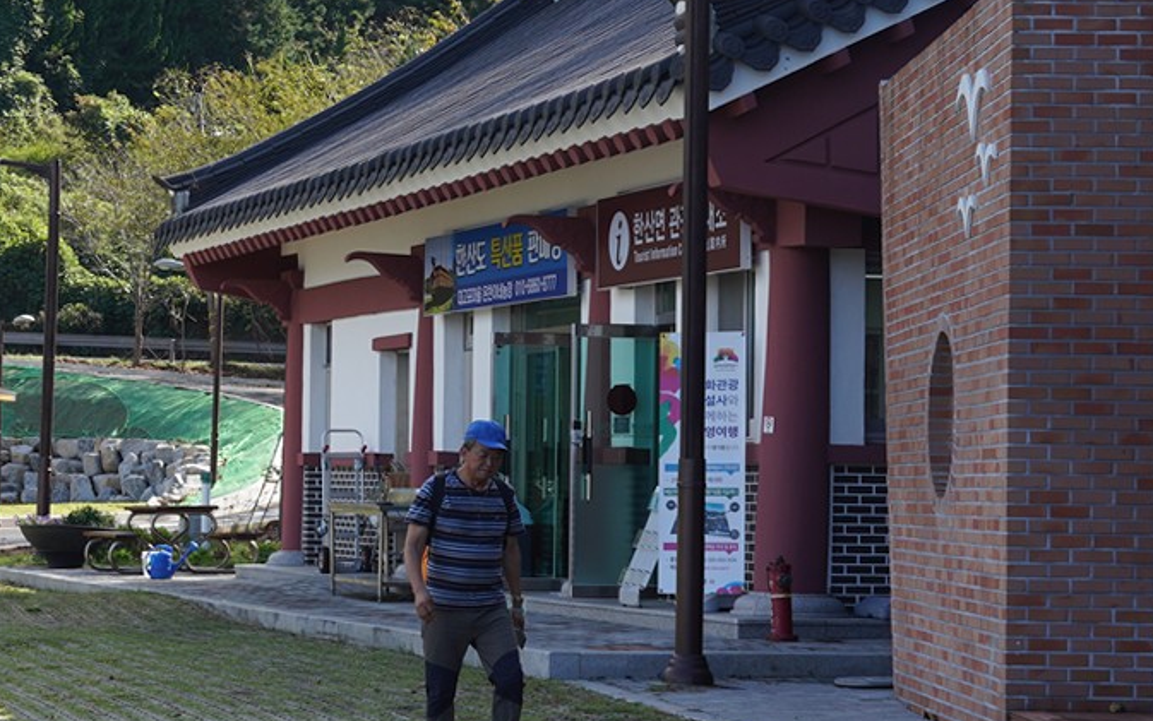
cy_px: 324
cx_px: 218
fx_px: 3332
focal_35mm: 106
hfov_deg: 19.4
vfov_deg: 12.4
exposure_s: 1/125
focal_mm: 35
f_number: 10
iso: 200
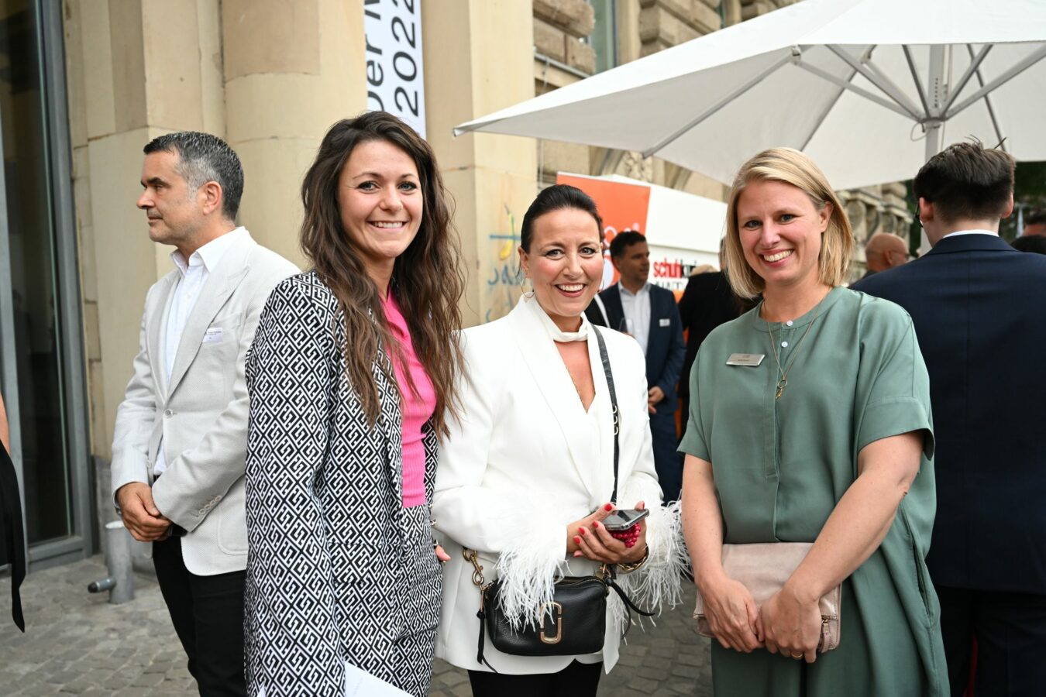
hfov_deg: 61.9
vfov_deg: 43.6
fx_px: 872
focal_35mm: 30
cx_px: 523
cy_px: 348
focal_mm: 30
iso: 1250
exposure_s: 1/400
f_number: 4
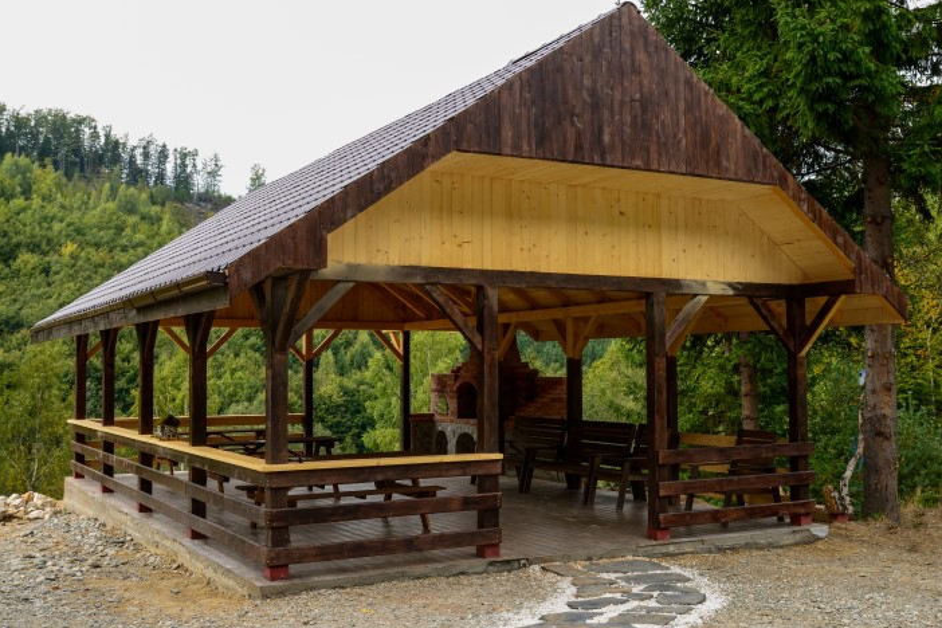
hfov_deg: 49.5
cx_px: 482
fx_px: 1020
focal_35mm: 39
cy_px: 319
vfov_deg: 34.2
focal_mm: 38
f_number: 7.1
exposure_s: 1/250
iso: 320
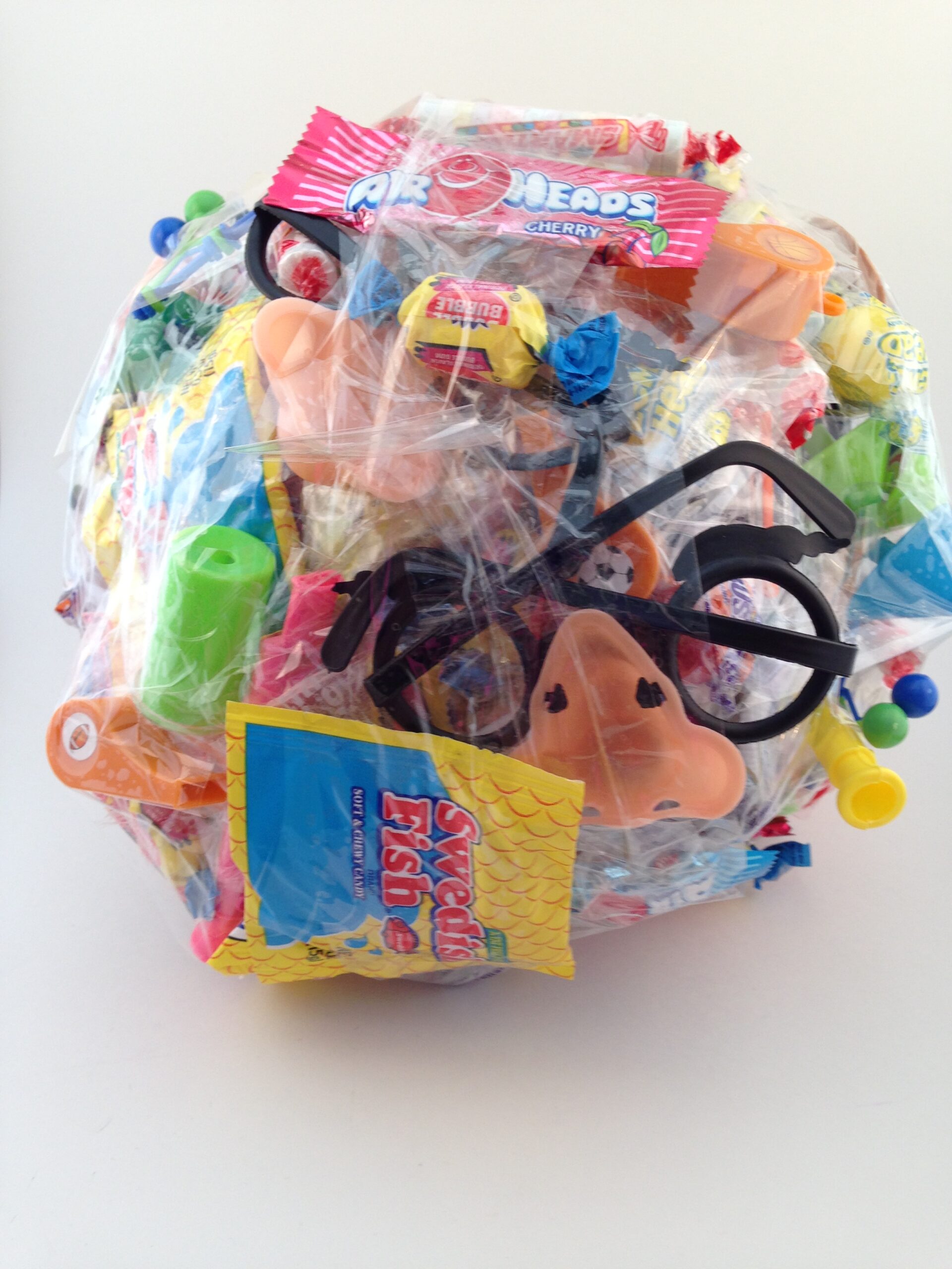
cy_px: 634
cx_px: 476
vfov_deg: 55.4
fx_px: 1210
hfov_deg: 42.9
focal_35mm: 33
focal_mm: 4.12
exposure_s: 1/60
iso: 64
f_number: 2.4
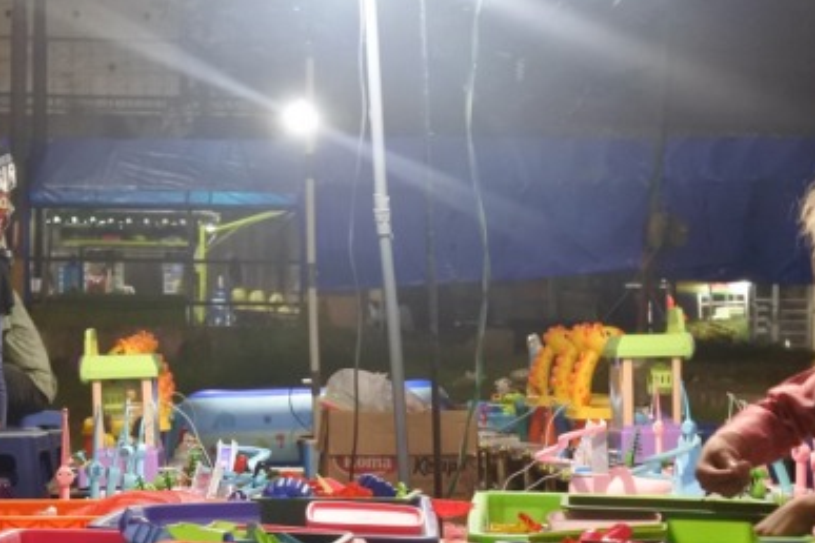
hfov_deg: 18.8
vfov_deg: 12.5
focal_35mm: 109
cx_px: 381
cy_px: 455
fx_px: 2467
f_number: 5
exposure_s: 1/30
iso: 1600
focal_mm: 23.1
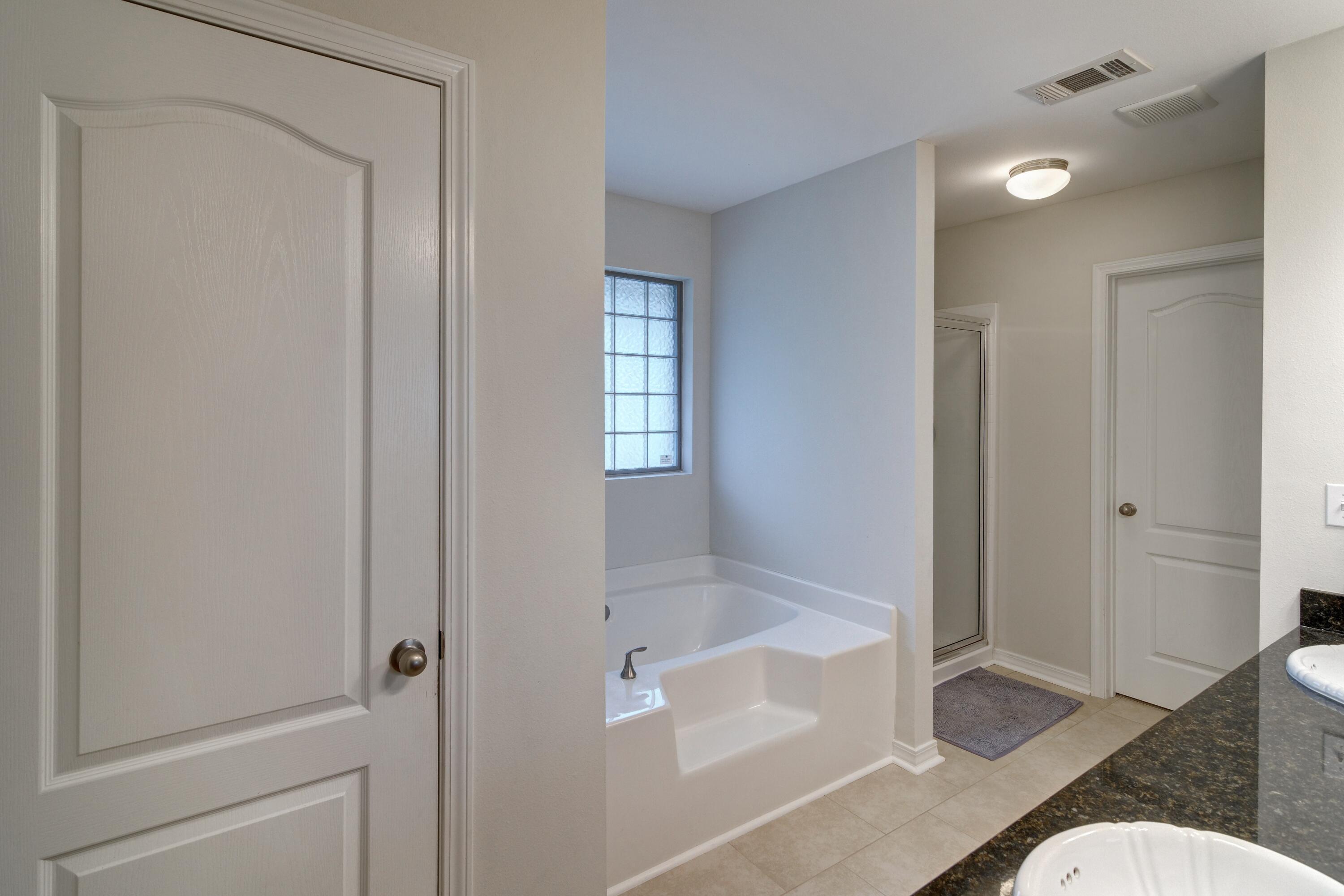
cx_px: 672
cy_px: 448
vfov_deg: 73.8
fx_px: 597
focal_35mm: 16
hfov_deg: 96.7
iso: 400
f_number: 9
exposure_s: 1/60
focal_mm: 11
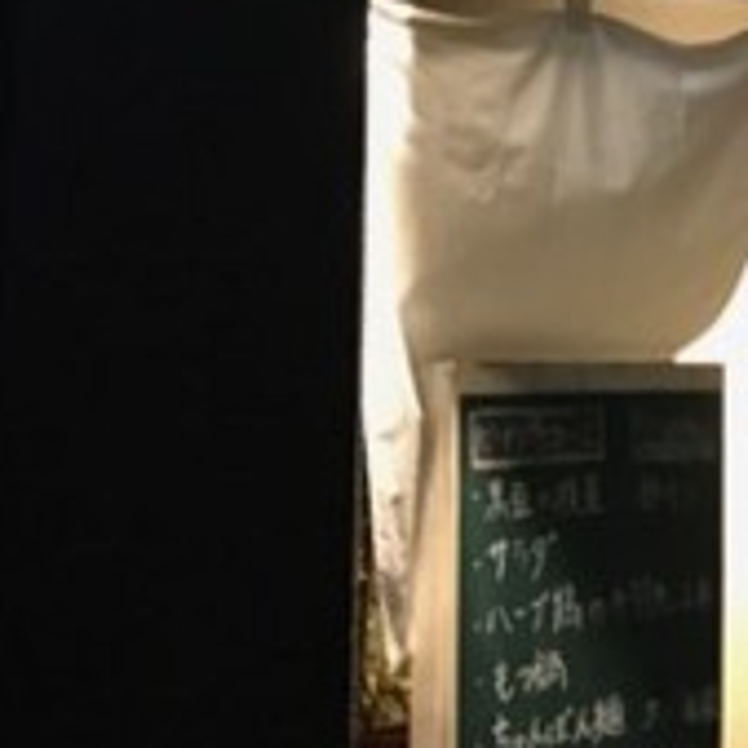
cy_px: -226
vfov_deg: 18.4
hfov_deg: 18.4
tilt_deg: +21.2
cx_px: 965
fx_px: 2151
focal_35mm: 88
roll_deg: +3.3
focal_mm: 3.99
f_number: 1.8
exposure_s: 1/8
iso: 80
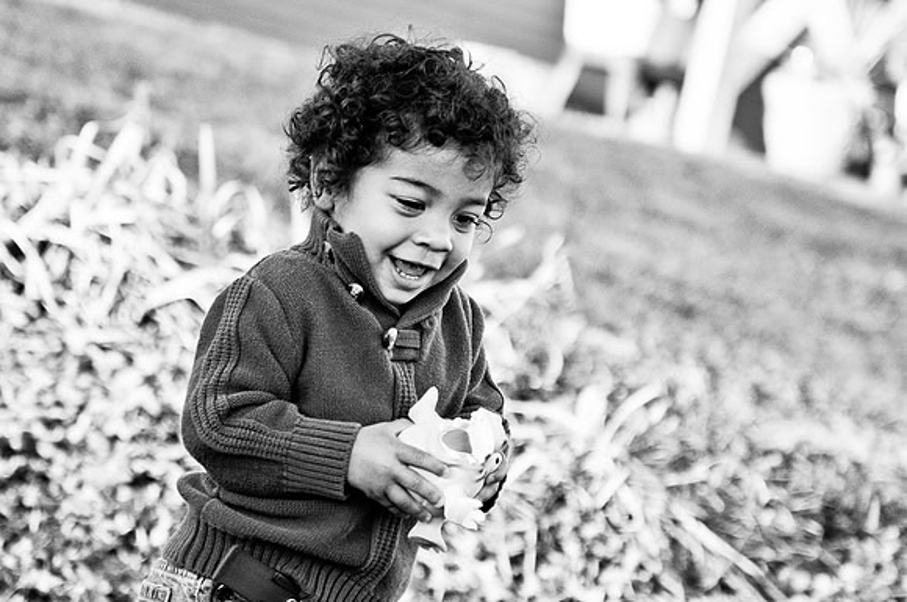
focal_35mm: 105
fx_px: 2642
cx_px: 454
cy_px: 301
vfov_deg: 13.0
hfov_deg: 19.5
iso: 200
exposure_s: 1/250
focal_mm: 70
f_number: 2.8
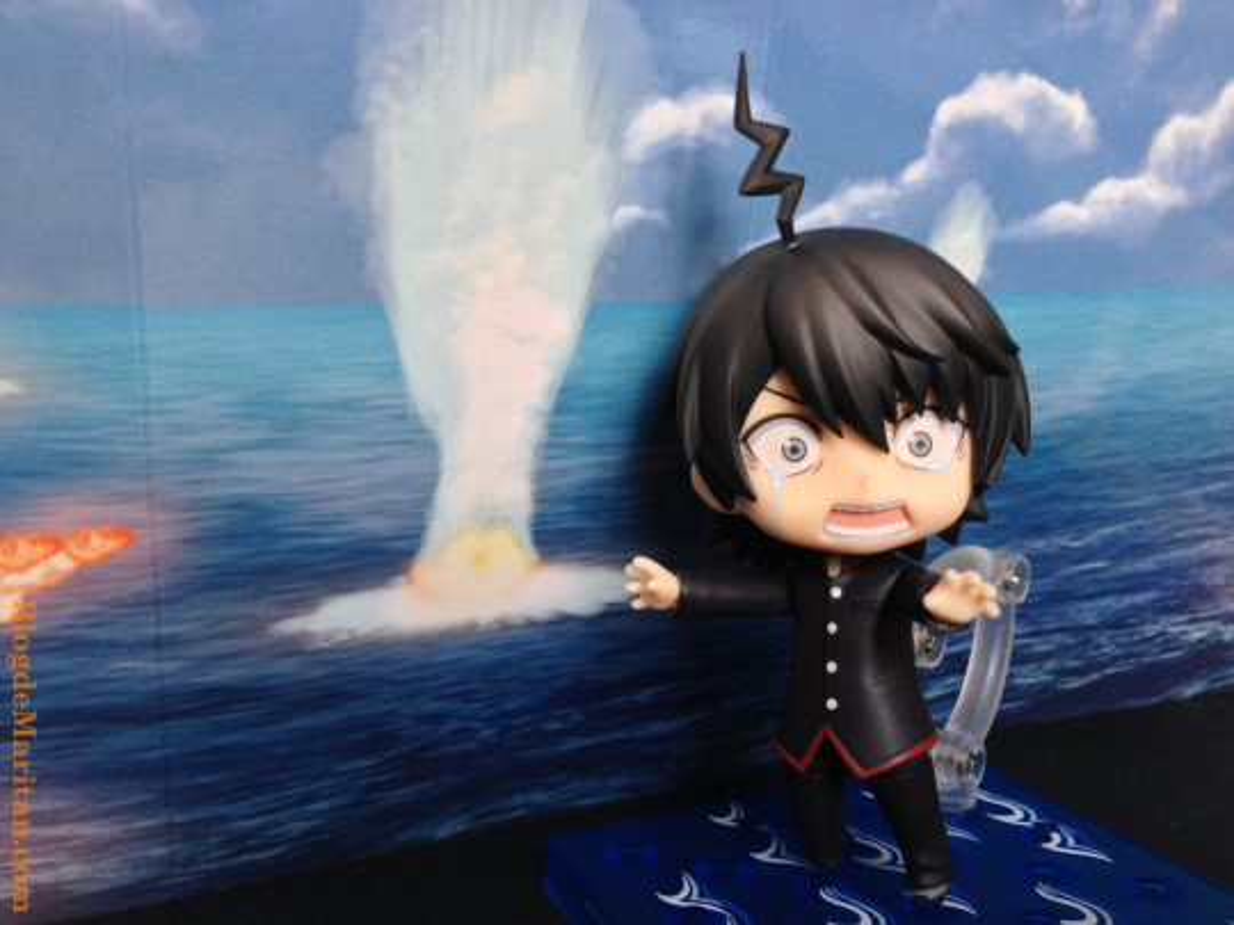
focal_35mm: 33
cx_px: 617
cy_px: 462
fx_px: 1176
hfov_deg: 55.4
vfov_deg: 42.9
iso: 250
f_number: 2.4
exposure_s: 1/20
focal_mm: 4.12
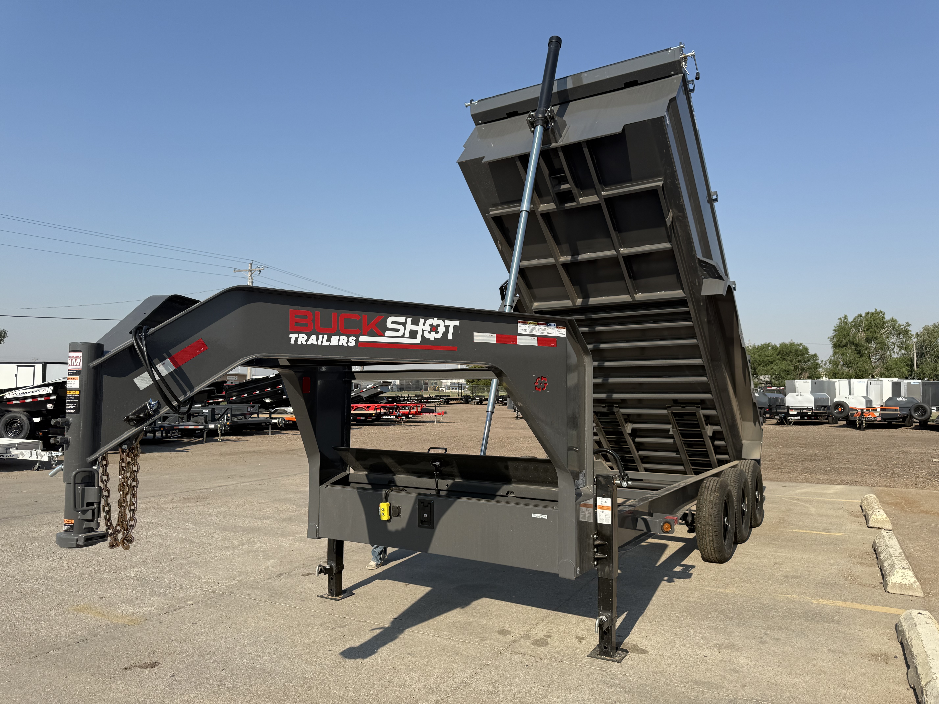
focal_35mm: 24
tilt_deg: +3.7
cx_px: 470
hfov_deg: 71.6
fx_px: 651
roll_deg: -0.9
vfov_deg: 56.8
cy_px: 352
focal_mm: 6.76
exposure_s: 1/4405
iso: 80
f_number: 1.78
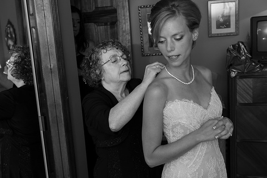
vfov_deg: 31.9
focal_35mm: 42
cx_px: 134
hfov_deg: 46.4
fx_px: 311
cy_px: 89
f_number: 4.5
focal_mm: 42
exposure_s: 1/60
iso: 1600
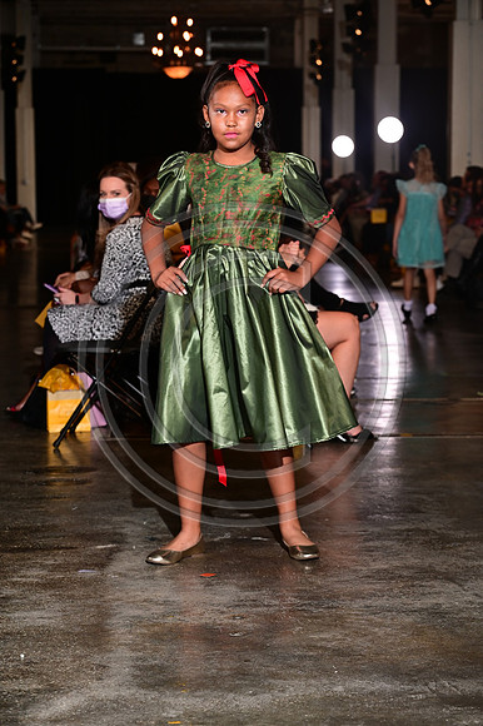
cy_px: 363
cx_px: 242
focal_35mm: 92
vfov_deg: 22.2
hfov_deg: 14.8
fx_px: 1854
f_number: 6.3
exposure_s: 1/125
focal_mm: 92
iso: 1000
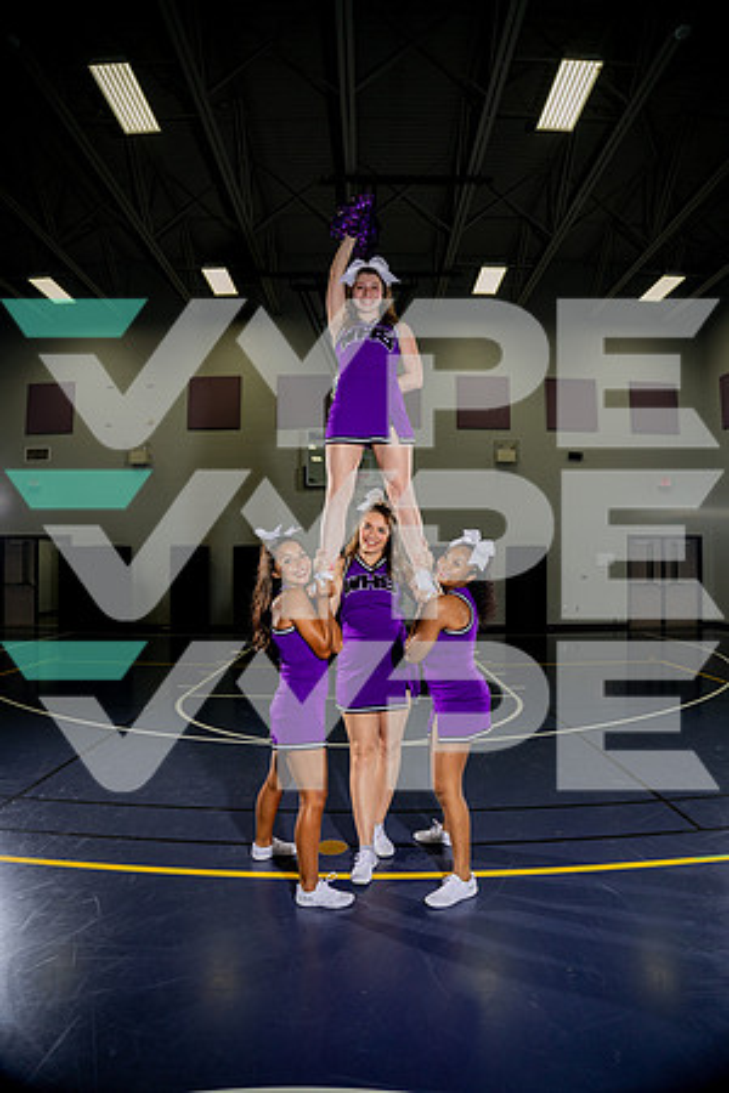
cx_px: 364
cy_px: 546
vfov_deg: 84.0
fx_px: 607
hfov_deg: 61.9
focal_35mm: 20
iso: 250
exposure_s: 1/250
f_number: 4
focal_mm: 20
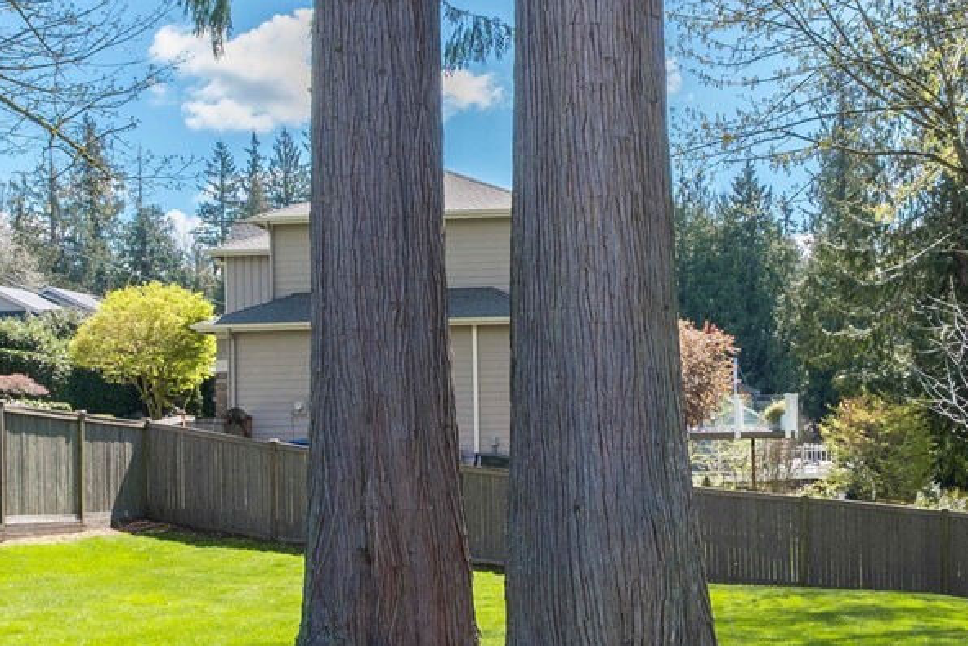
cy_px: 426
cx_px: 692
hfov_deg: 44.3
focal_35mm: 43
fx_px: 1156
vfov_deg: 31.0
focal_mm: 10
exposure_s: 1/50
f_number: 8
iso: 160
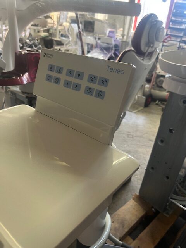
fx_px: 186
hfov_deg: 53.1
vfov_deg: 67.3
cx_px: 93
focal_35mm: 26
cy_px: 124
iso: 125
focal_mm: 5.1
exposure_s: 1/50
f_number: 1.6
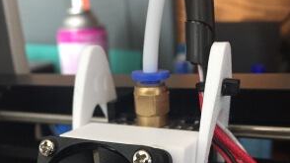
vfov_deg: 26.4
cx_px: 146
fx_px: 330
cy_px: 157
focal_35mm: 43
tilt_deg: -20.2
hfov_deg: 47.4
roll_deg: +3.9
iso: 250
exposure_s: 1/20
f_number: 2.2
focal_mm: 4.15
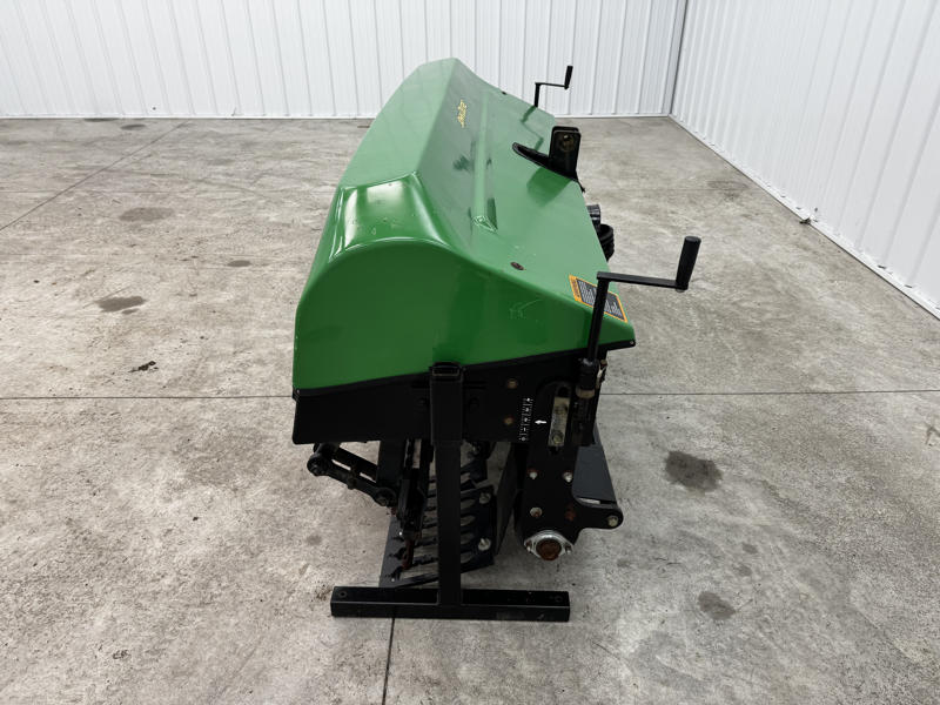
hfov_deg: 71.6
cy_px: 352
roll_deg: +0.4
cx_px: 470
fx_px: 652
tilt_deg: -31.0
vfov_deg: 56.8
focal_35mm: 24
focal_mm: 6.76
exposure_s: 1/120
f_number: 1.78
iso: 80
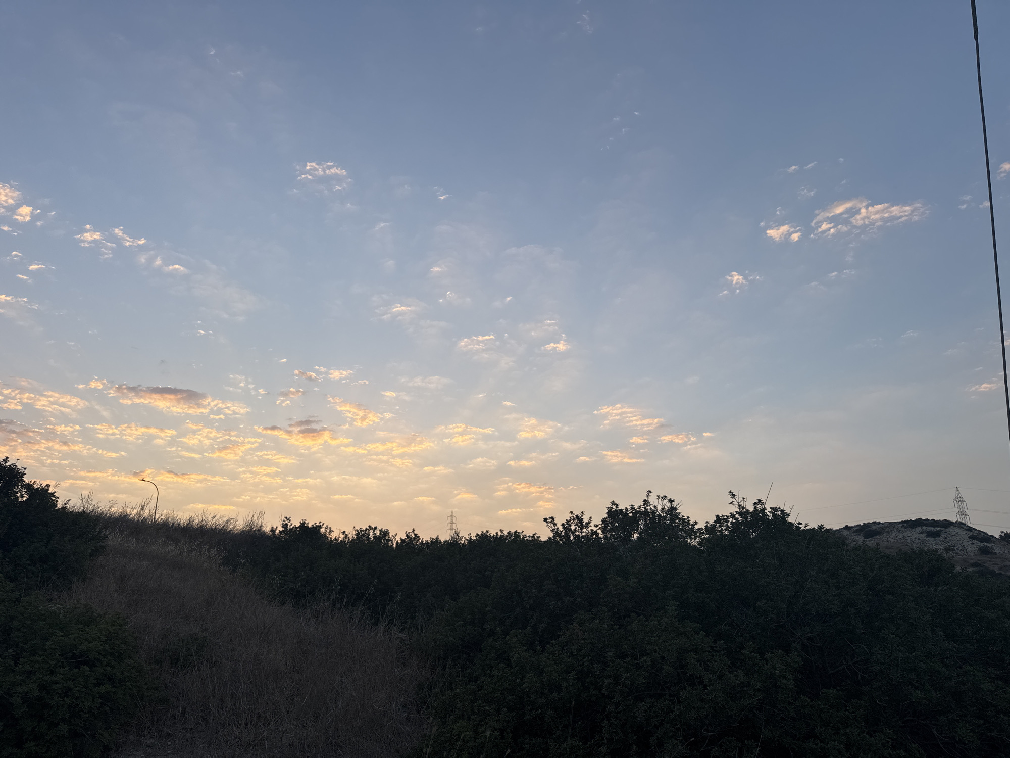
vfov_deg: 56.8
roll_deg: +0.7
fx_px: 700
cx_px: 505
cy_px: 379
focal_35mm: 24
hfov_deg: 71.6
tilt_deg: +19.2
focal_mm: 6.76
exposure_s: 1/1131
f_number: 1.78
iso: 80
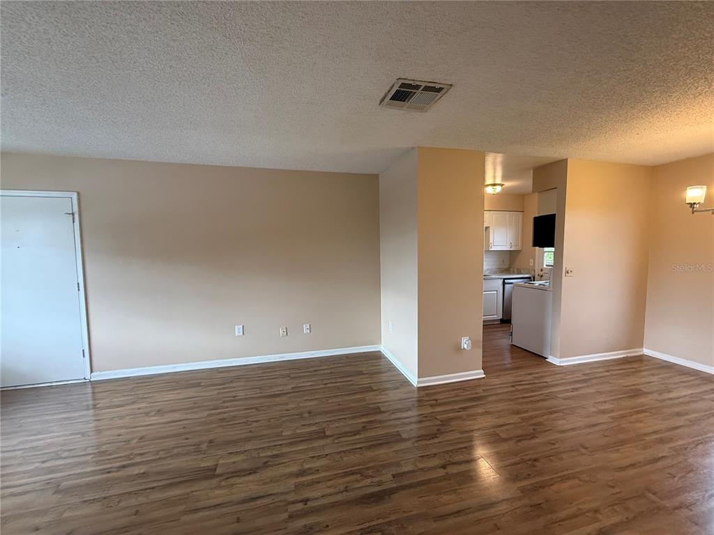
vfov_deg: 85.7
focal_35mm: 14
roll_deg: +1.1
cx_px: 357
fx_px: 289
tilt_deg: -2.8
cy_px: 268
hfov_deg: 102.1
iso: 400
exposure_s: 1/120
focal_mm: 2.22
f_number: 2.2
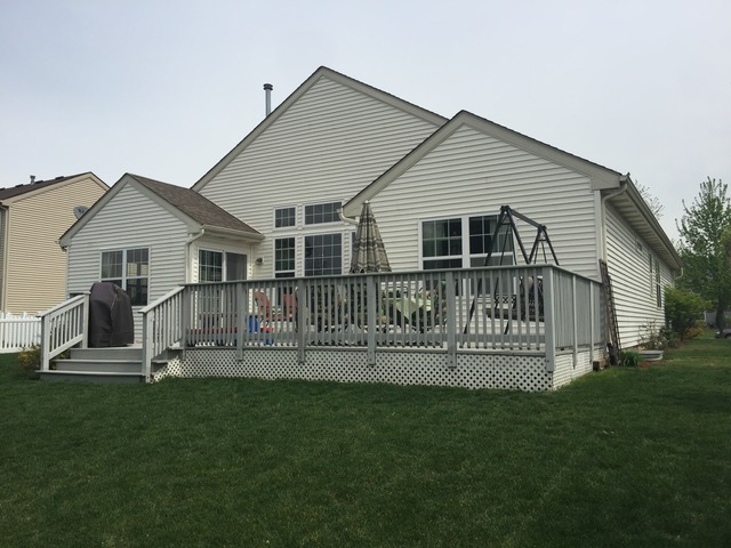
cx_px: 366
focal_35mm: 29
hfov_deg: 61.7
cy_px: 274
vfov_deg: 48.2
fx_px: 612
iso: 32
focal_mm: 4.15
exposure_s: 1/3597
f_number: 2.2
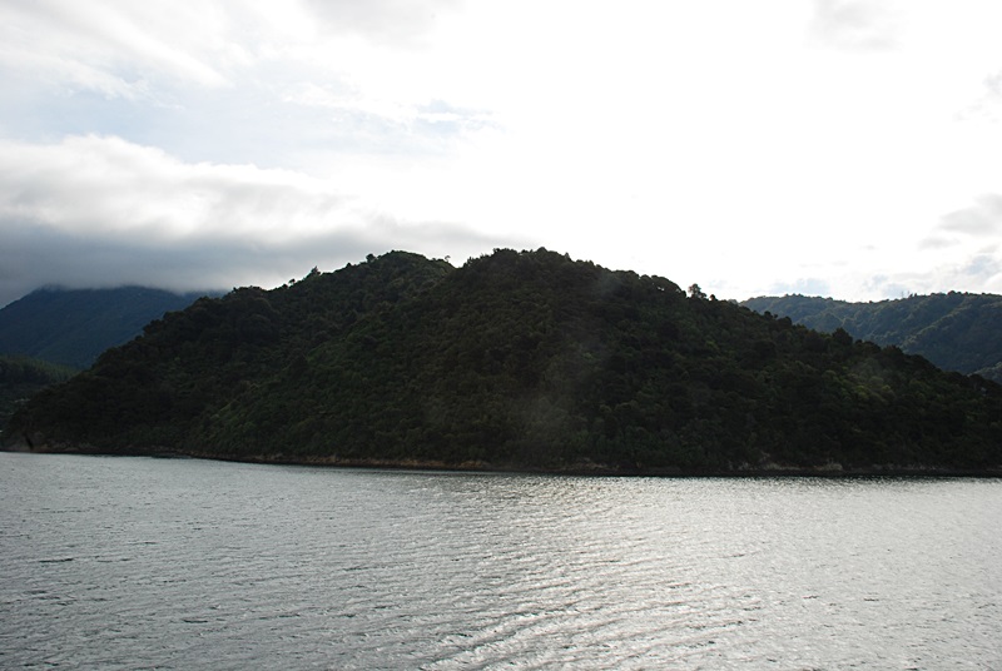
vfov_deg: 40.1
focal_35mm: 33
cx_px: 501
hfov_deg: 57.2
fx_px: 920
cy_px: 336
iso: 125
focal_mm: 22
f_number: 25
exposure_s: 1/60
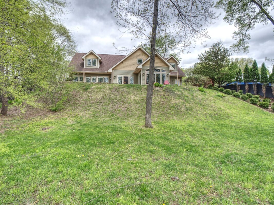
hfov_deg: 91.0
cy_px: 102
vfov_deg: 74.7
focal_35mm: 17
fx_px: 135
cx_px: 137
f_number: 8
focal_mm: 8
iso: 200
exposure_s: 1/30
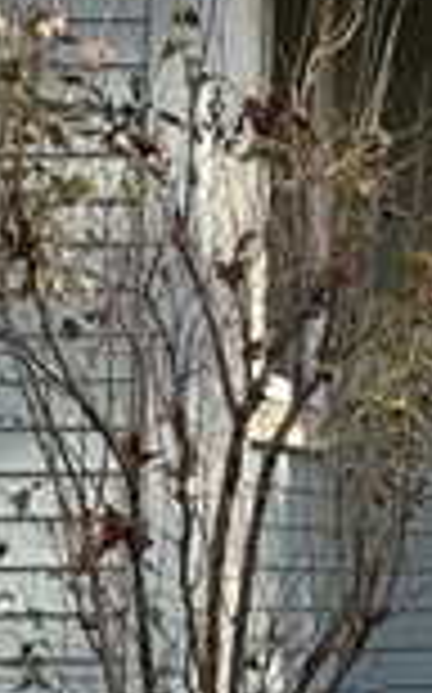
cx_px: 1179
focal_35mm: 254
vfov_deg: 8.2
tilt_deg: +8.8
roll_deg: +0.5
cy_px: -72
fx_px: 4794
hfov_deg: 5.0
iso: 64
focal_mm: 6.76
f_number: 1.78
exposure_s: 1/308
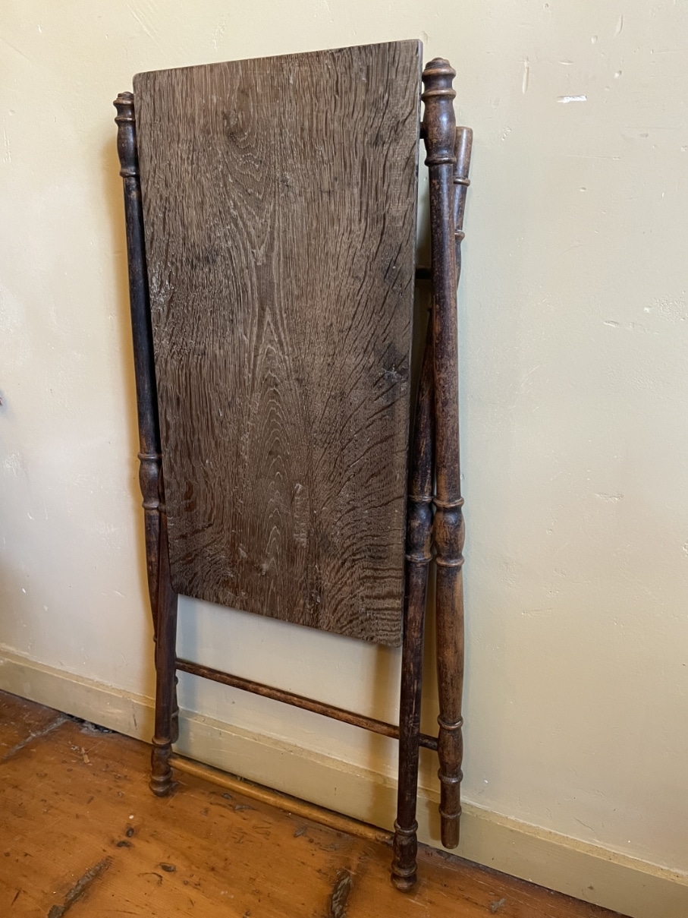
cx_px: 344
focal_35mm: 26
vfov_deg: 67.3
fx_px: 689
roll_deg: -0.2
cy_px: 459
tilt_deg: -15.5
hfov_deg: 53.1
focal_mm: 4.2
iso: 500
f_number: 1.6
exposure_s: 1/50
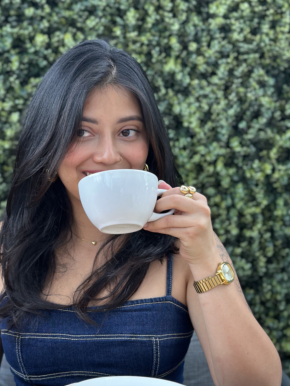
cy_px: 227
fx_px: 759
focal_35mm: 68
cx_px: 88
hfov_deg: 21.5
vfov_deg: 28.5
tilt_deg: -2.7
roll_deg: -1.5
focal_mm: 6.86
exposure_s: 1/341
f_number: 1.78
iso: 80
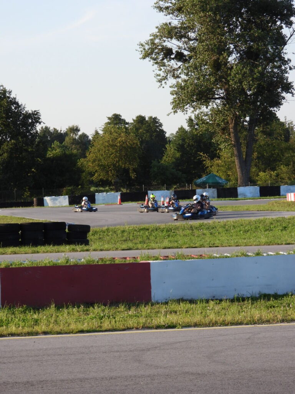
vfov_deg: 11.6
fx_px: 1932
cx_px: 148
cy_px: 197
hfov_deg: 8.7
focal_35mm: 170
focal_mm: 30.5
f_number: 4
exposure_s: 1/250
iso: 100
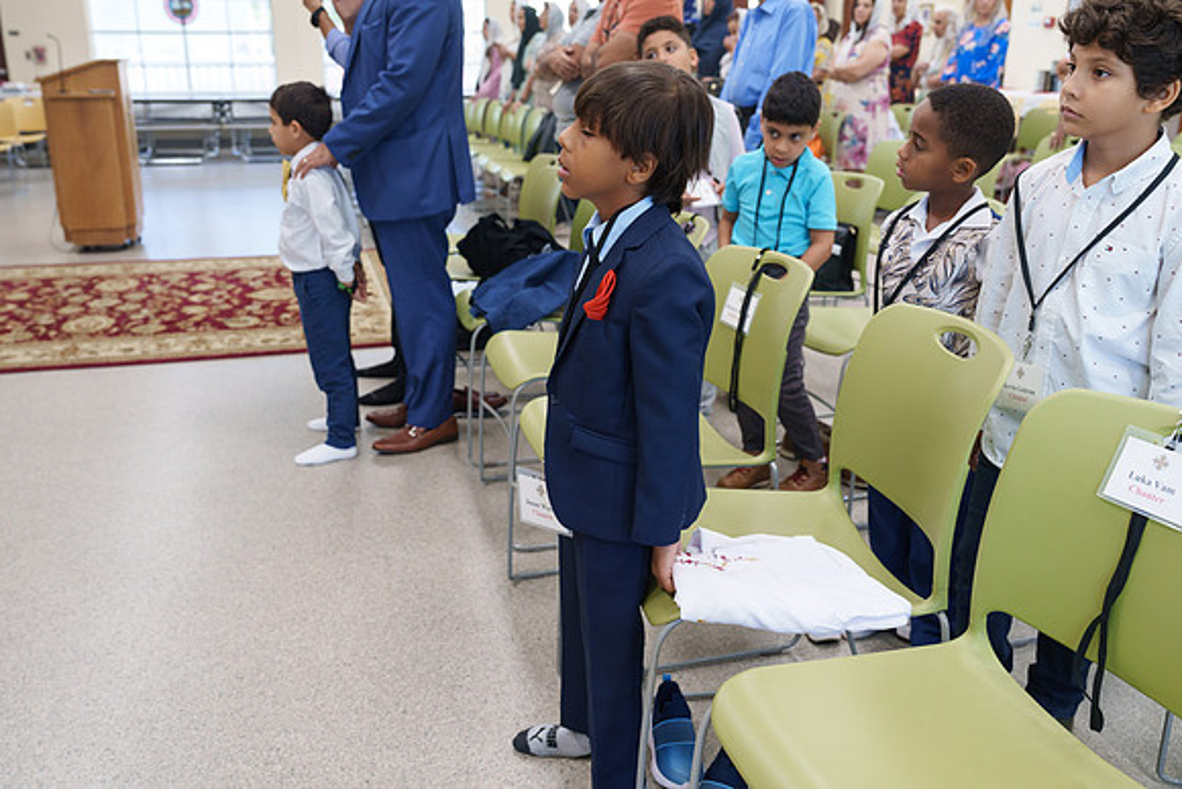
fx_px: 1062
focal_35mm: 32
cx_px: 554
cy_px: 377
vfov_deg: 40.7
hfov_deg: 58.2
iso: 800
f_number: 3.5
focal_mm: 30
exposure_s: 1/100
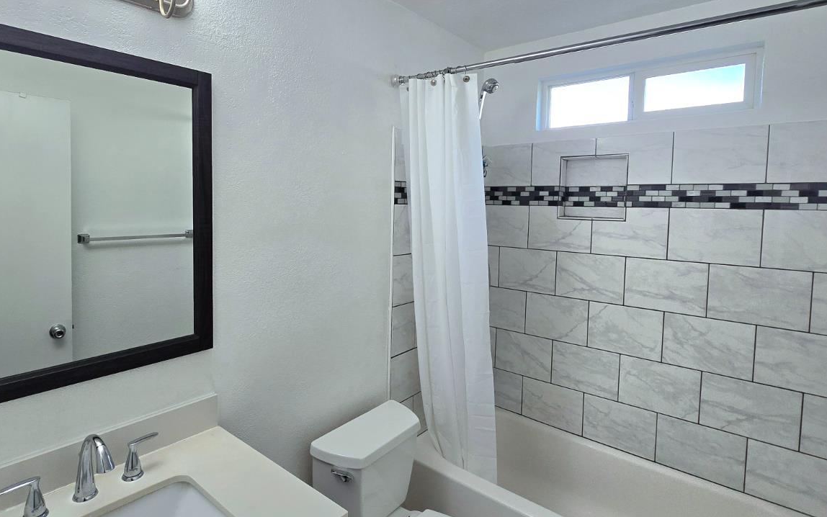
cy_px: 231
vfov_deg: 64.9
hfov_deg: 90.7
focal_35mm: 18
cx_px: 364
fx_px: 406
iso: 50
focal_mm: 2.2
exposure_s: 1/120
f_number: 2.2
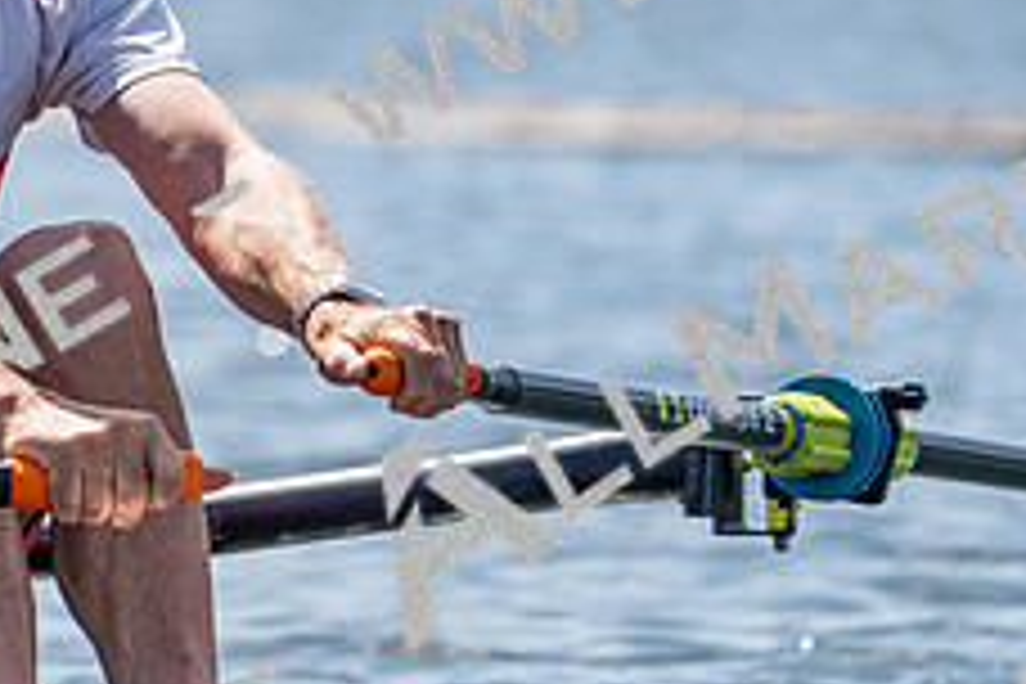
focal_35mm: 794
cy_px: 223
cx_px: -4
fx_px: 22627
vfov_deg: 1.7
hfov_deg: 2.6
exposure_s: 1/2000
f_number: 6.3
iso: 320
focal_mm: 312
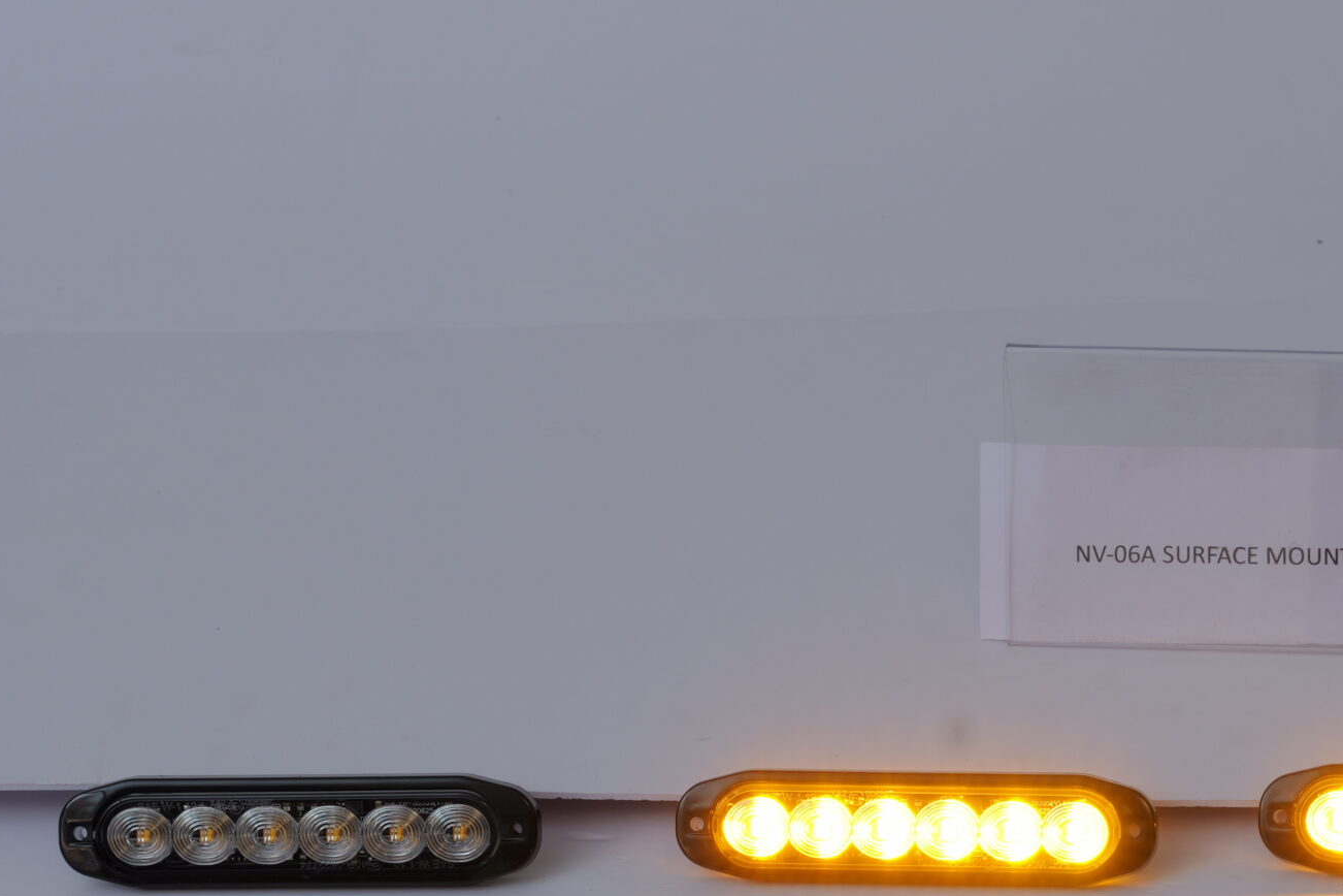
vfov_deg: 12.0
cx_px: 1195
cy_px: 657
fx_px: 4253
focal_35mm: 114
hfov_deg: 17.7
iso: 500
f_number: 13
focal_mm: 58
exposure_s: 1/160
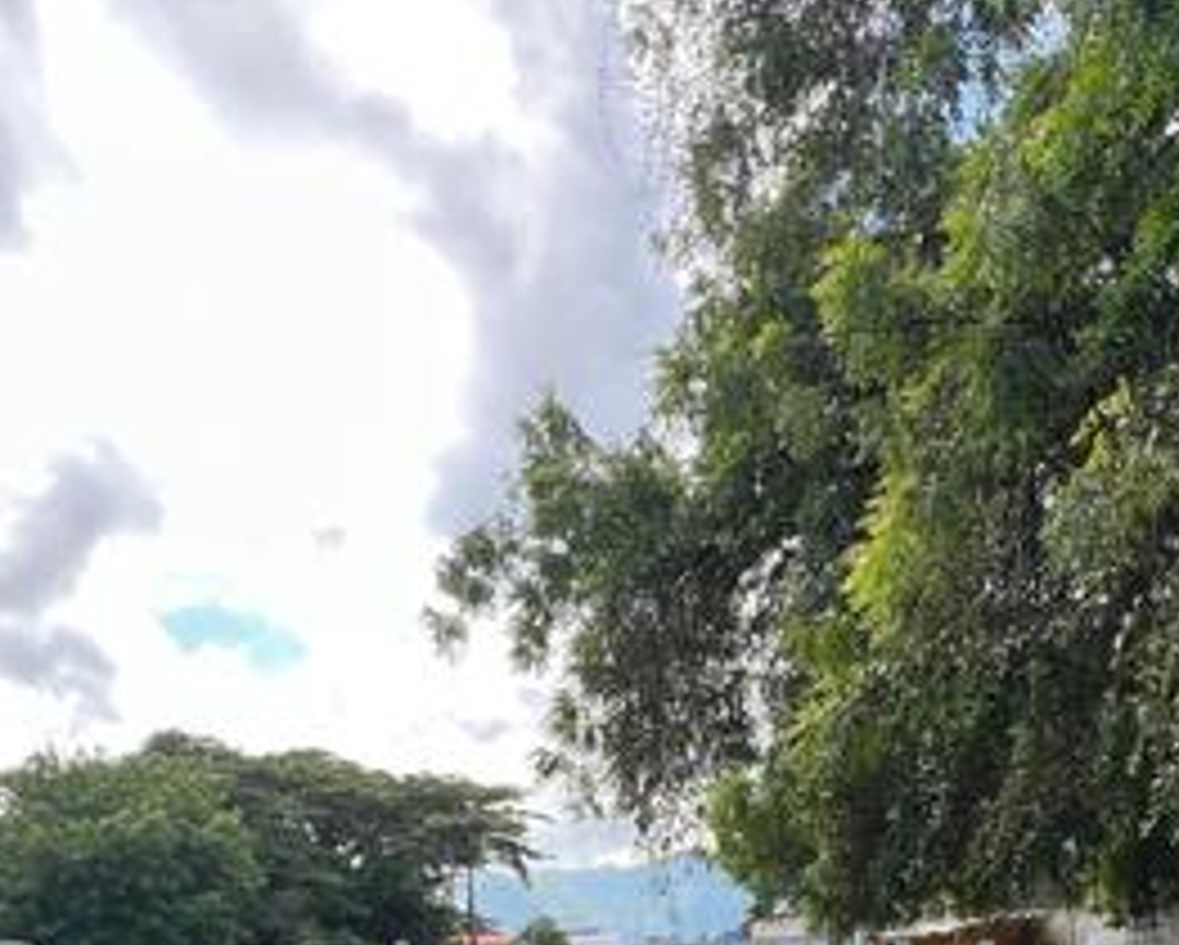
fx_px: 1083
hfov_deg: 55.6
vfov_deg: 39.7
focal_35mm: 31
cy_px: 1004
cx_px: 814
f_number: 1.8
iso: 32
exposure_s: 1/322
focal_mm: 1.57
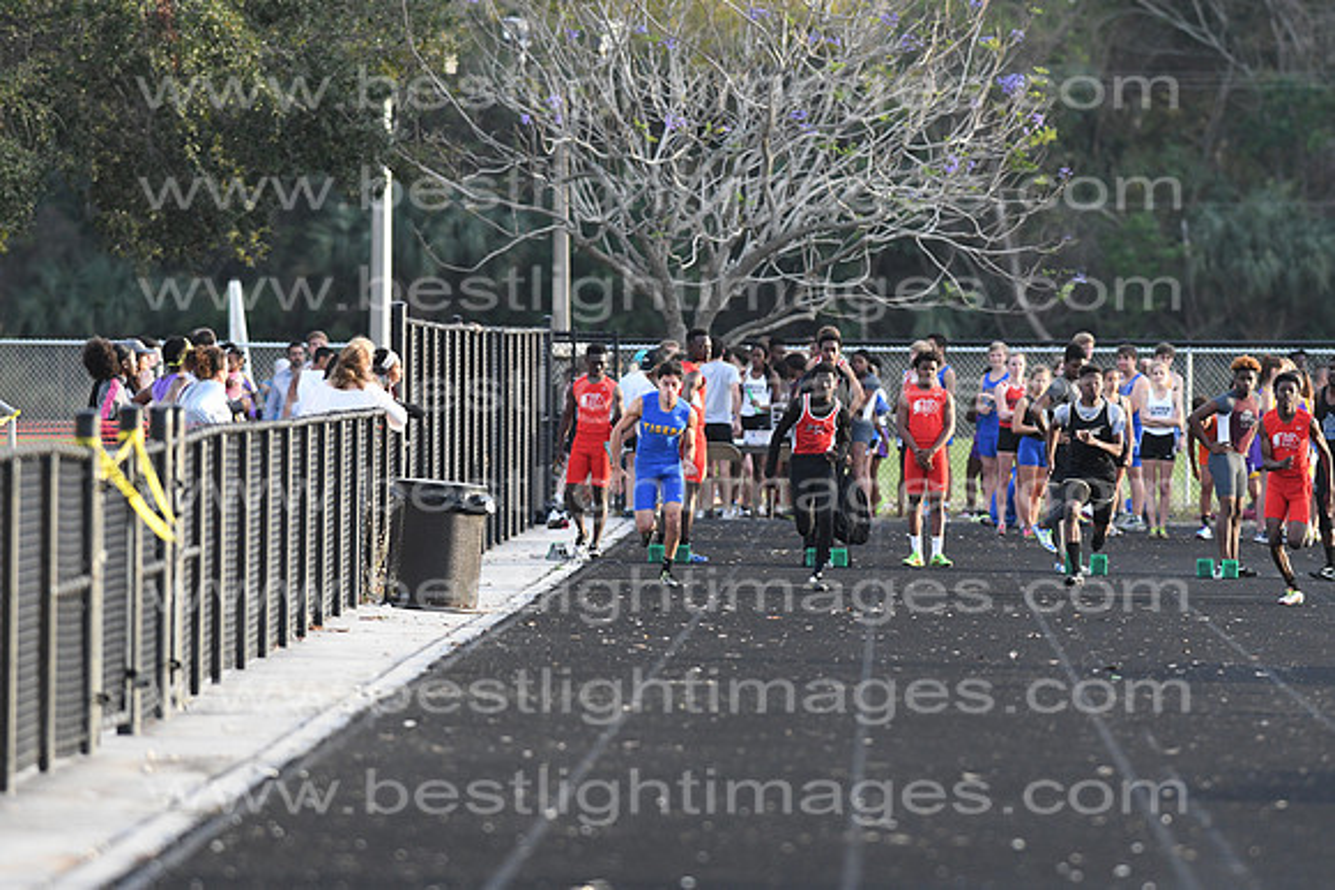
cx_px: 668
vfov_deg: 3.1
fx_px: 16691
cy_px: 445
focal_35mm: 450
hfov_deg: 4.6
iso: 2000
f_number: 4
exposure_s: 1/2000
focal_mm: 300
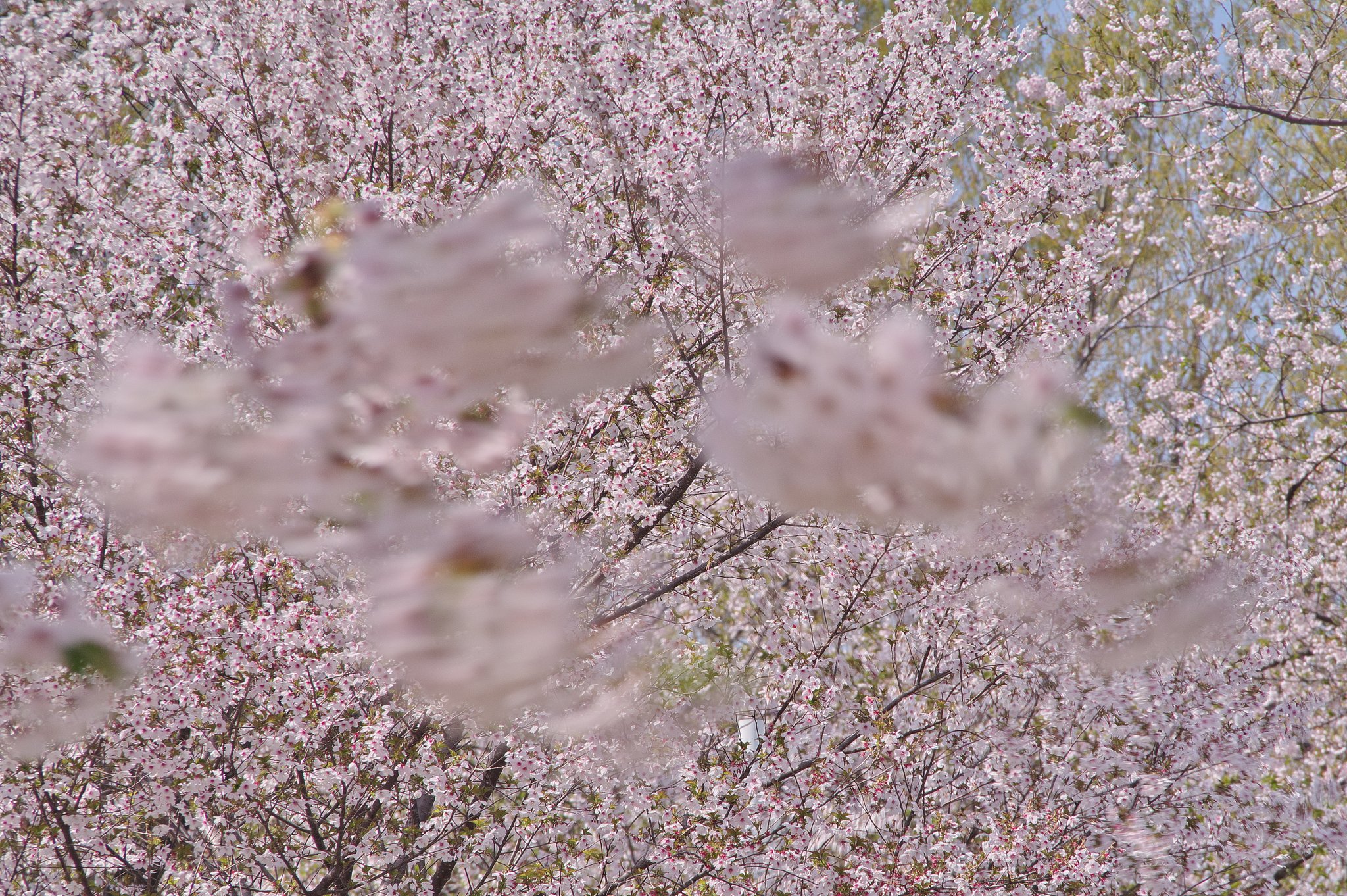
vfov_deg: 6.8
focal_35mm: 202
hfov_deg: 10.2
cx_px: 674
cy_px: 448
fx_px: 7571
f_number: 13
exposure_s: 1/4
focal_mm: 135
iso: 200
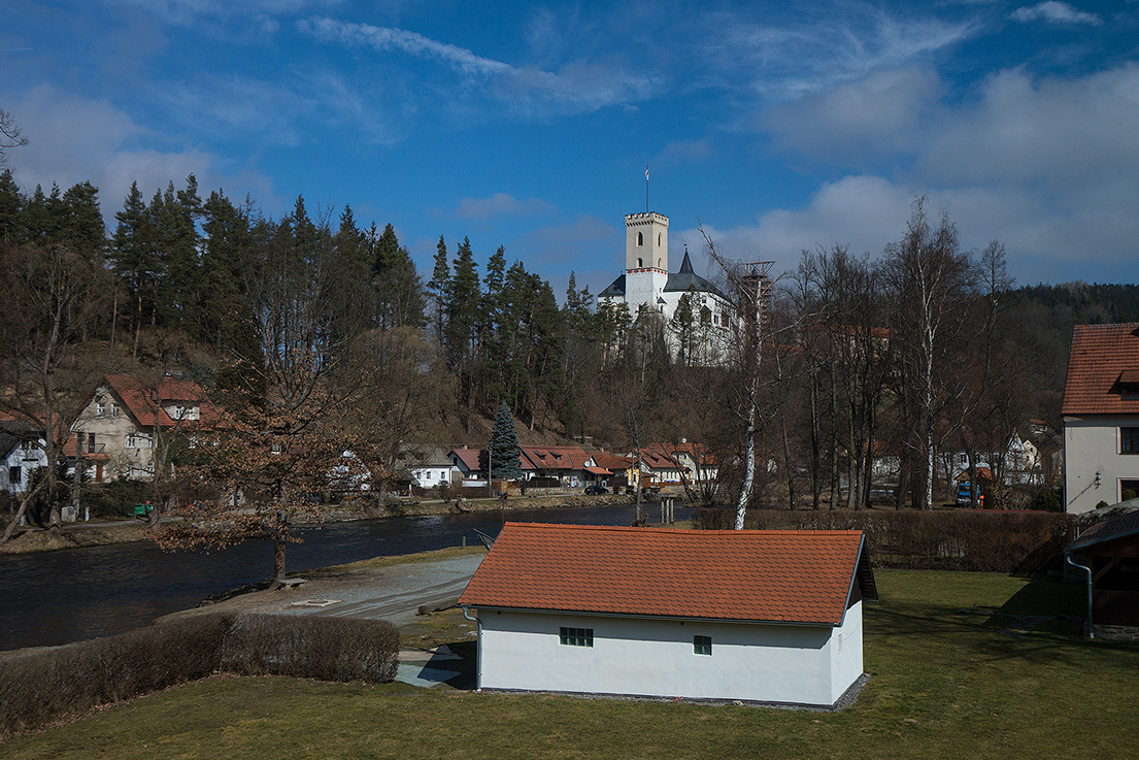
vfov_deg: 35.1
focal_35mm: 38
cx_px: 571
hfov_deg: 50.7
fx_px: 1202
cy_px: 390
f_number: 13
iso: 250
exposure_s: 1/200
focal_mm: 35
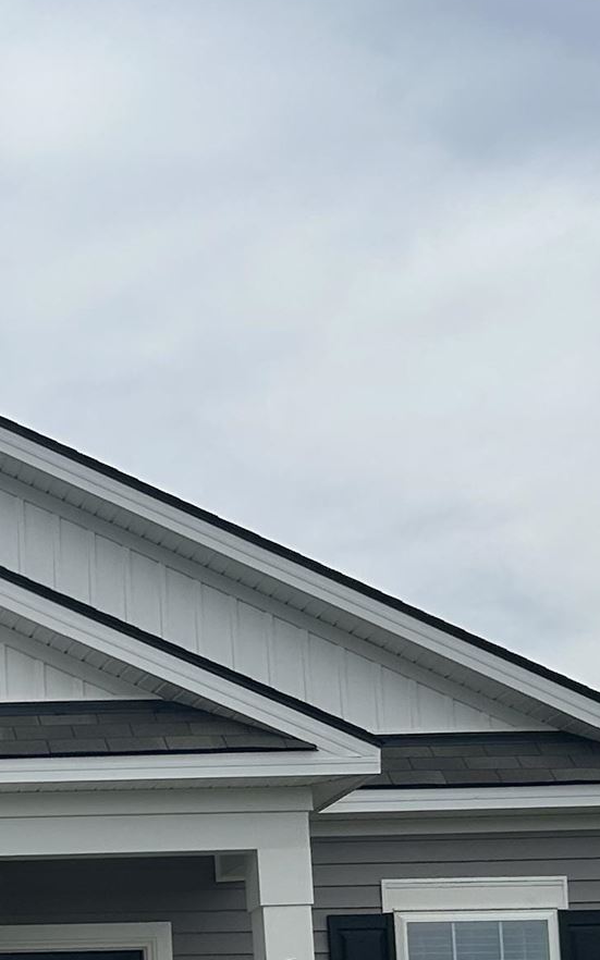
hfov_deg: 12.9
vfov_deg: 21.0
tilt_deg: +5.6
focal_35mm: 96
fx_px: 2512
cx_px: -314
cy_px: 925
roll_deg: +0.9
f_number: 1.5
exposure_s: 1/6579
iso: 50
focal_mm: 5.7
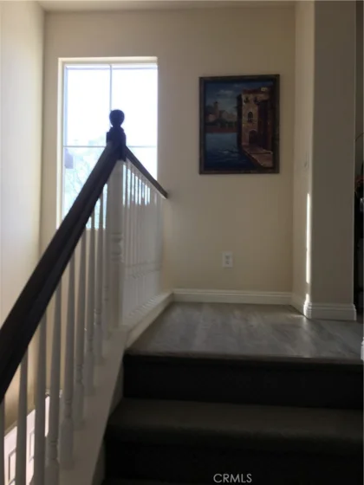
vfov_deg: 61.7
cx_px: 182
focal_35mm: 29
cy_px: 242
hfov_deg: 48.2
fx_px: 407
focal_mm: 4.15
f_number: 2.2
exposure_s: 1/60
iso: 32
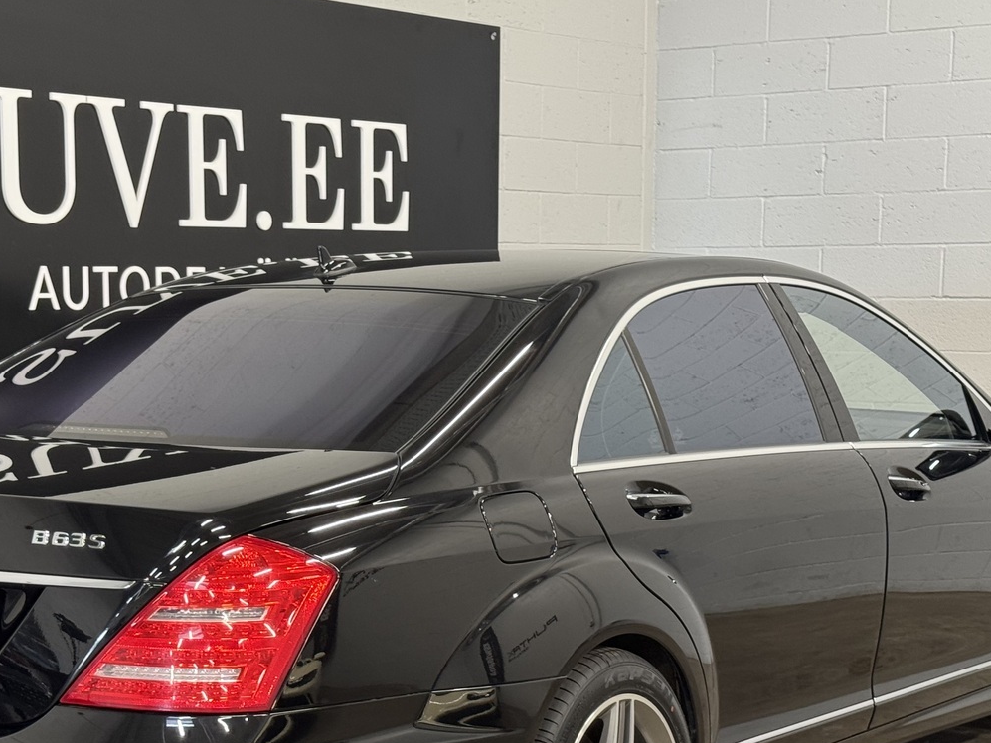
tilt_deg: -6.8
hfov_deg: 25.3
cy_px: 539
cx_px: 393
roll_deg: +0.5
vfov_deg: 19.0
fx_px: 2205
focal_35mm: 77
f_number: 1.78
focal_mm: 6.76
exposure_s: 1/50
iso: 160
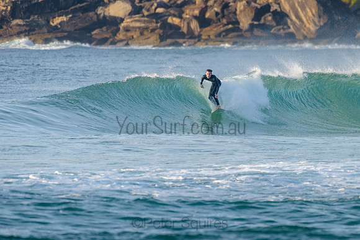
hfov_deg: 3.4
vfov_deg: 2.2
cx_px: 219
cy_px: 96
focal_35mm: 613
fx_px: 6133
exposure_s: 1/2000
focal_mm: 500
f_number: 5.6
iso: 560
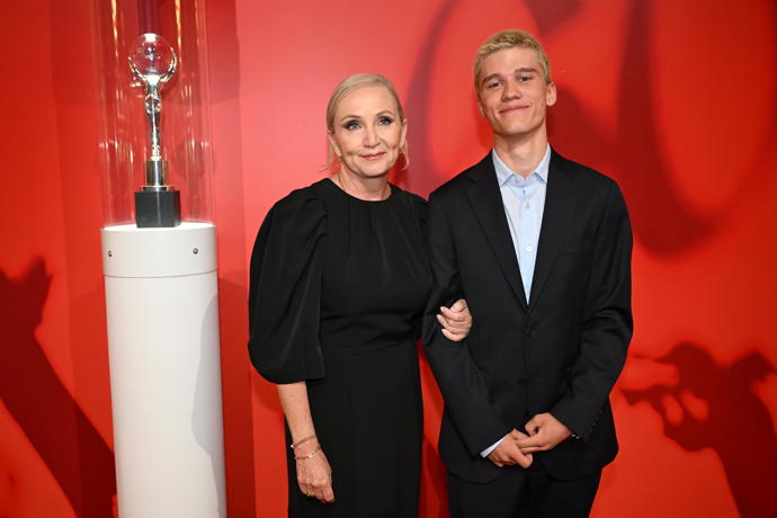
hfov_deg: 55.1
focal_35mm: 34
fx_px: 745
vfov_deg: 38.4
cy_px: 259
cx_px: 388
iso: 1600
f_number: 4.5
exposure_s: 1/160
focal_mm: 34.5
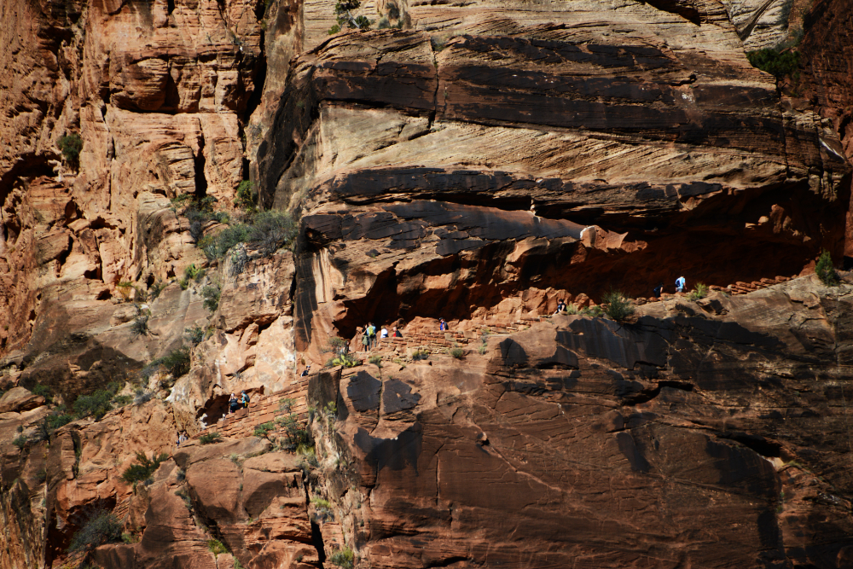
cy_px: 284
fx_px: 7109
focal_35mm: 300
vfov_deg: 4.6
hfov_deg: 6.9
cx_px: 426
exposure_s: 1/2000
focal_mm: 300
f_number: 5.6
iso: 250
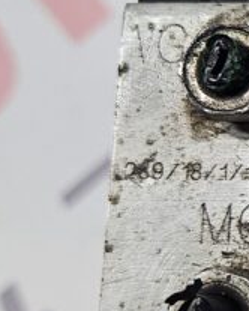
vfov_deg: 19.0
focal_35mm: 101
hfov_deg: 13.2
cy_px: 184
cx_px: 495
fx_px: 929
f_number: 1.8
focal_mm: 5.4
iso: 320
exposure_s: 1/100
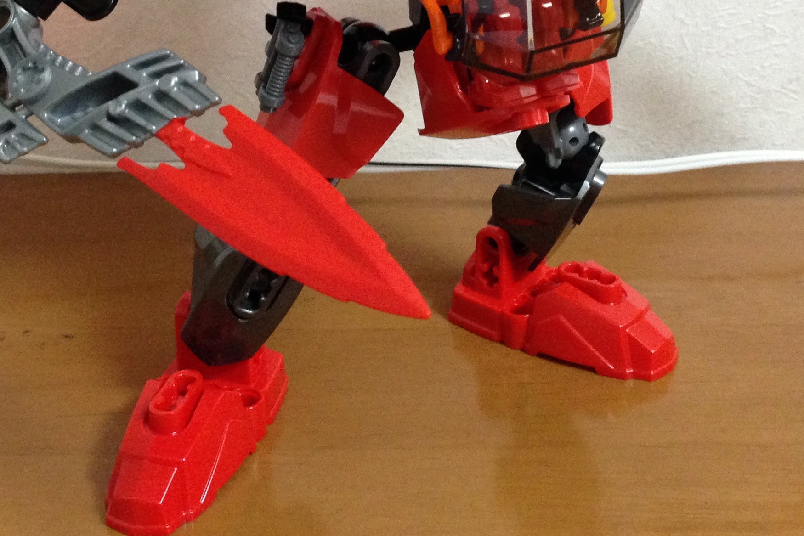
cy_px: -12
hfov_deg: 31.4
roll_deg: +2.0
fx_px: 1429
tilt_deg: -18.0
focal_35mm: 64
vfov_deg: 20.5
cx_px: 419
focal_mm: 4.12
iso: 320
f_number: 2.4
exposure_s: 1/15
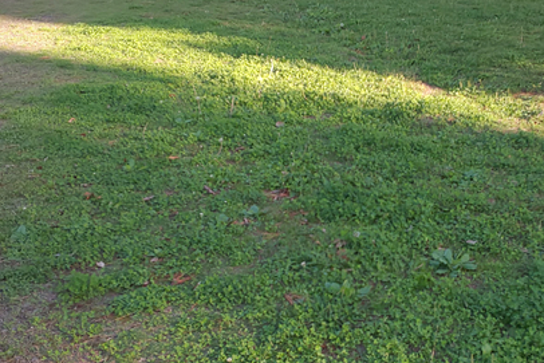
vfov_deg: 32.5
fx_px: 620
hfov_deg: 47.0
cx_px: 335
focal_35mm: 41
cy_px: 232
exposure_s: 1/155
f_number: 1.94
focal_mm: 3.45
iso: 28
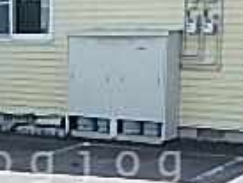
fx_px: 689
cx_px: 69
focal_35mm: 98
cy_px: 163
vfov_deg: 15.0
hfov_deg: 19.9
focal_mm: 3.7
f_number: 3.5
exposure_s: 1/500
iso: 125
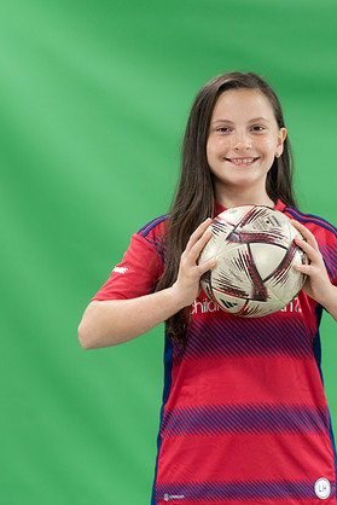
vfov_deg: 9.4
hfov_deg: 6.3
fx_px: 3072
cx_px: 235
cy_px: 253
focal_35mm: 219
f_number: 2.8
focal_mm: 140
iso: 1000
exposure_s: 1/250
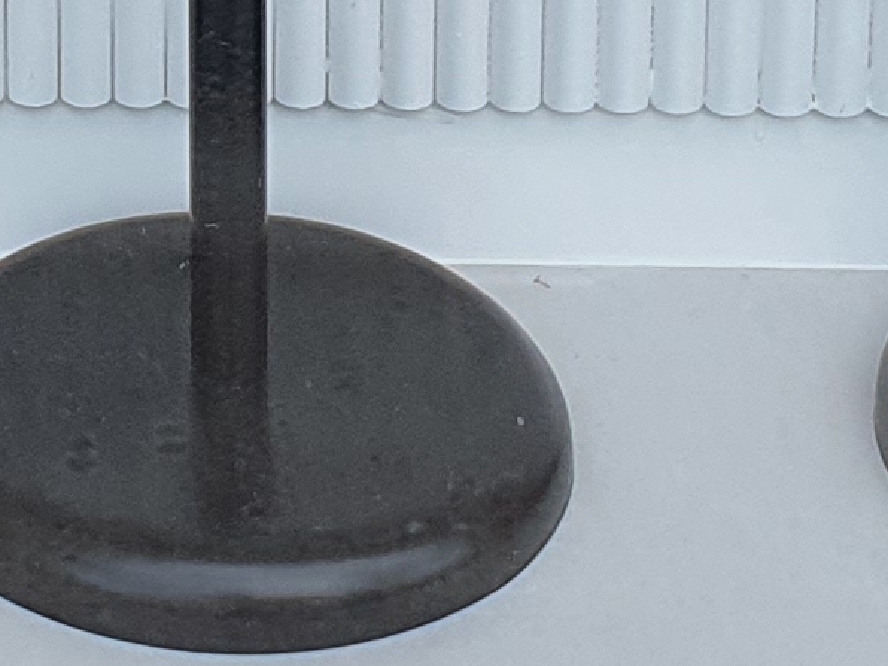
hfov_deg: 11.0
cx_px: -201
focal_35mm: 176
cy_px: -1044
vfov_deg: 7.7
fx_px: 4515
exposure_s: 1/501
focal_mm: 4.3
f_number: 2.4
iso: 50
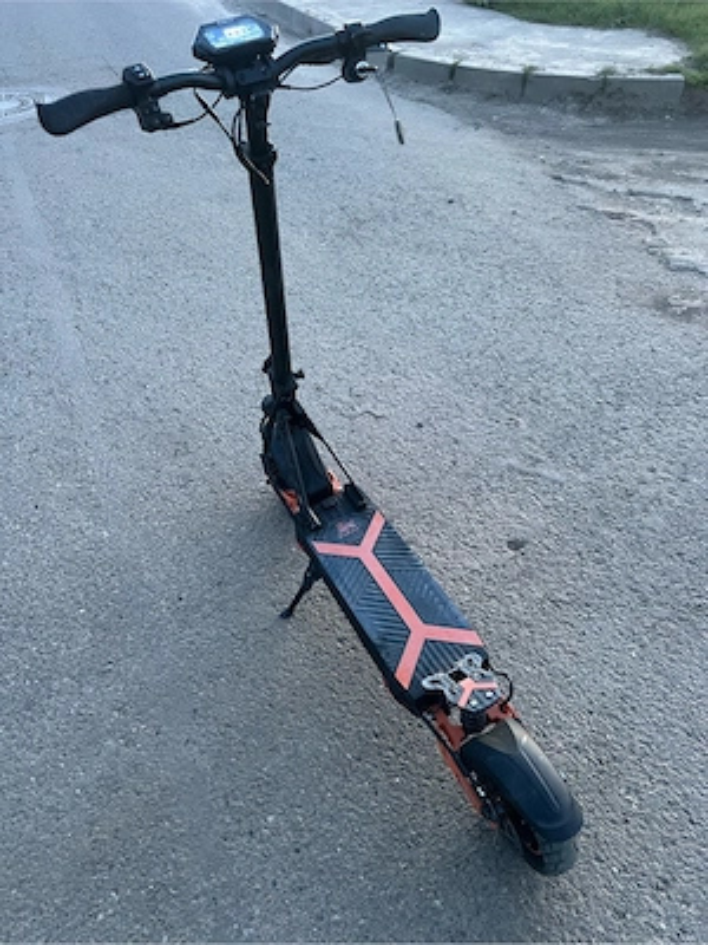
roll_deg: +0.6
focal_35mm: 26
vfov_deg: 67.3
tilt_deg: -42.1
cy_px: 472
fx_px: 709
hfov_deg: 53.1
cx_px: 354
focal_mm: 5.7
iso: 500
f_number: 1.5
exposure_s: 1/60
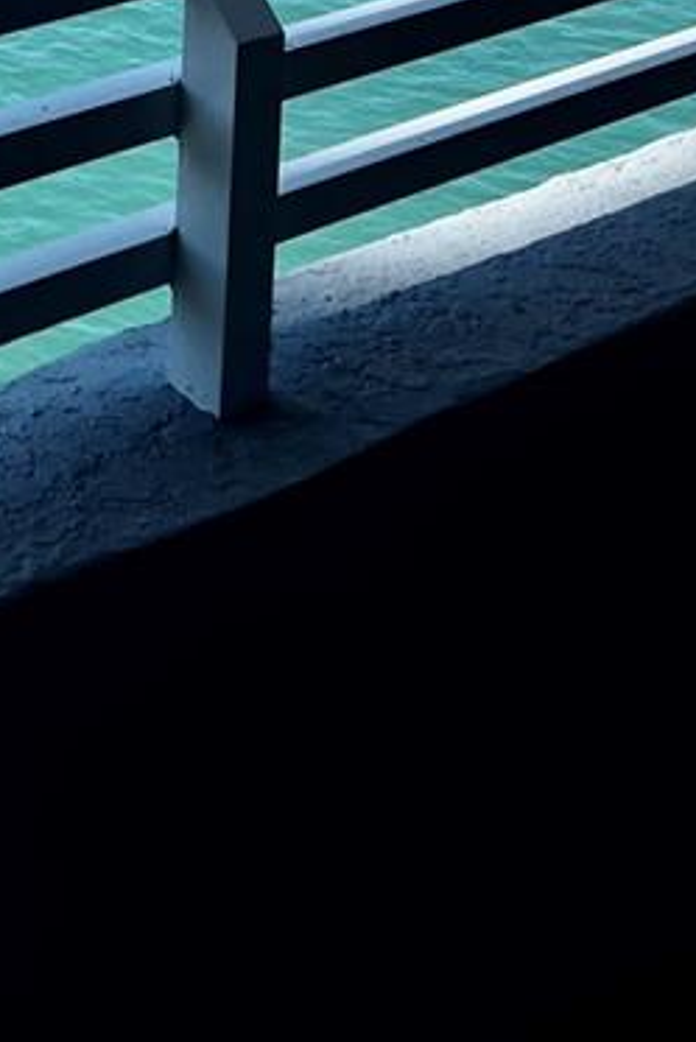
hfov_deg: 15.1
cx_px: -184
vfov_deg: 20.0
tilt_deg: -5.2
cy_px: -548
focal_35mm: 87
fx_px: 2520
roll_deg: -1.0
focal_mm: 5.7
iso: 50
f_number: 1.5
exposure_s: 1/4630
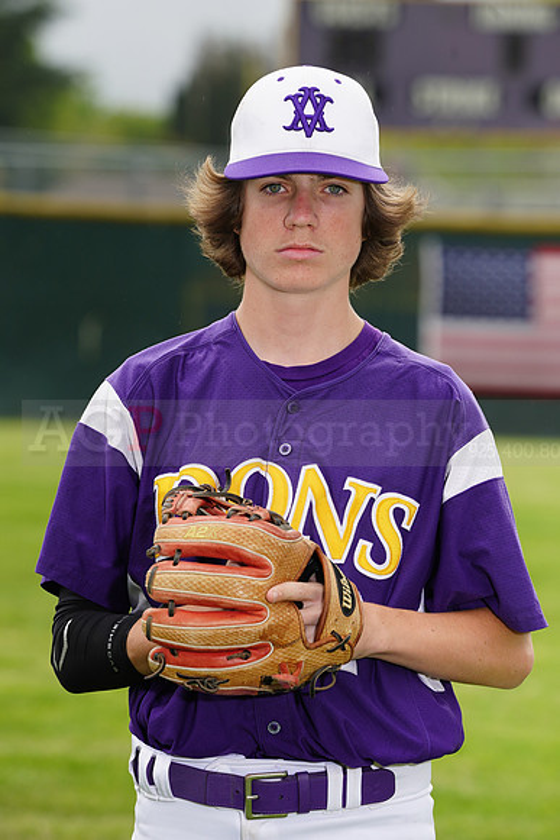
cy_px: 420
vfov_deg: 7.6
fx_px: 6319
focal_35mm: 271
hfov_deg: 5.1
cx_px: 280
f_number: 9
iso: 200
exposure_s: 1/250
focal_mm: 271
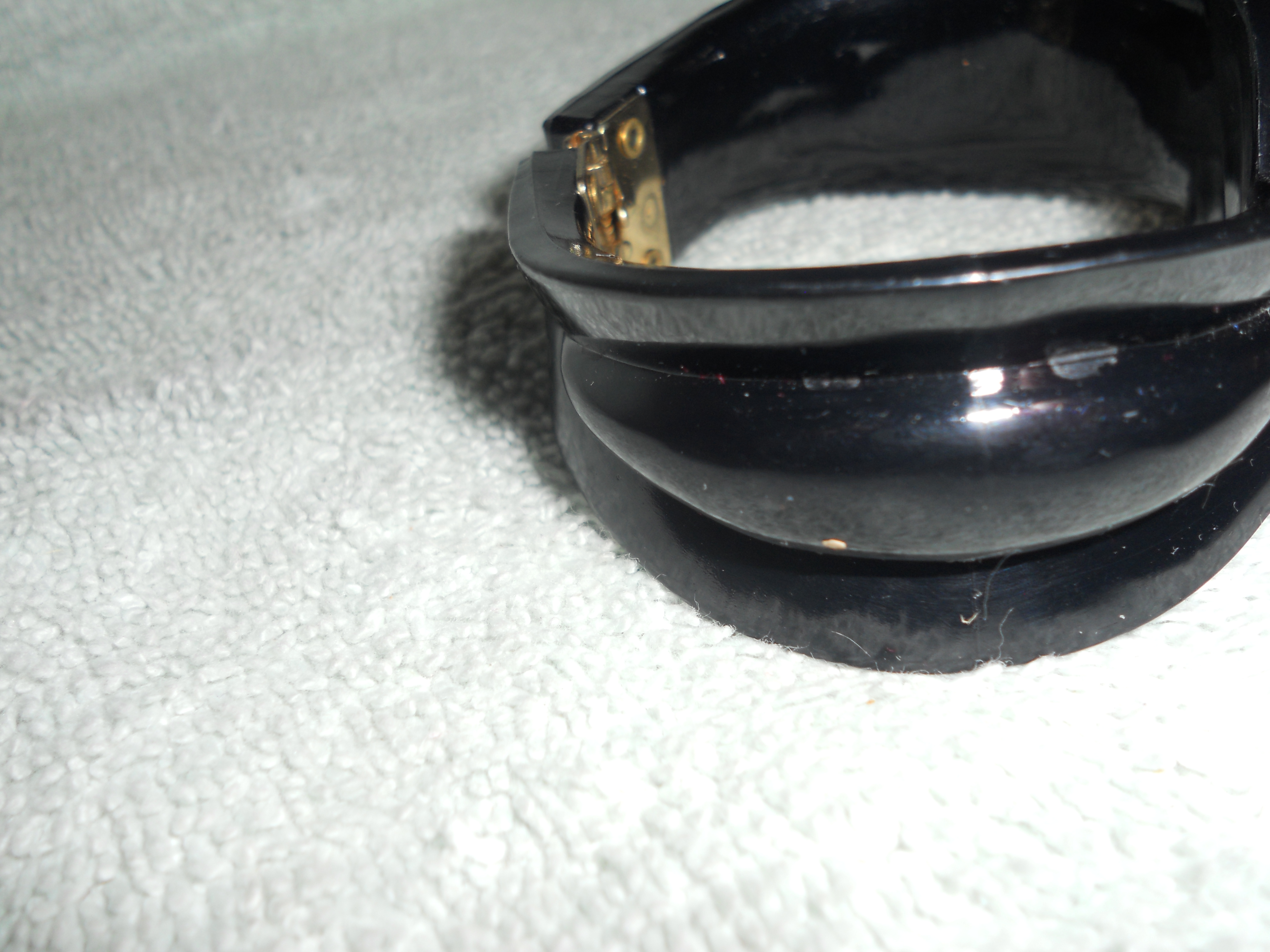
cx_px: 635
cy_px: 476
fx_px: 1174
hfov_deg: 56.8
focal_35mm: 32
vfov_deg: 44.2
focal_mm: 5.8
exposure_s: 1/25
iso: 80
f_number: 8.8
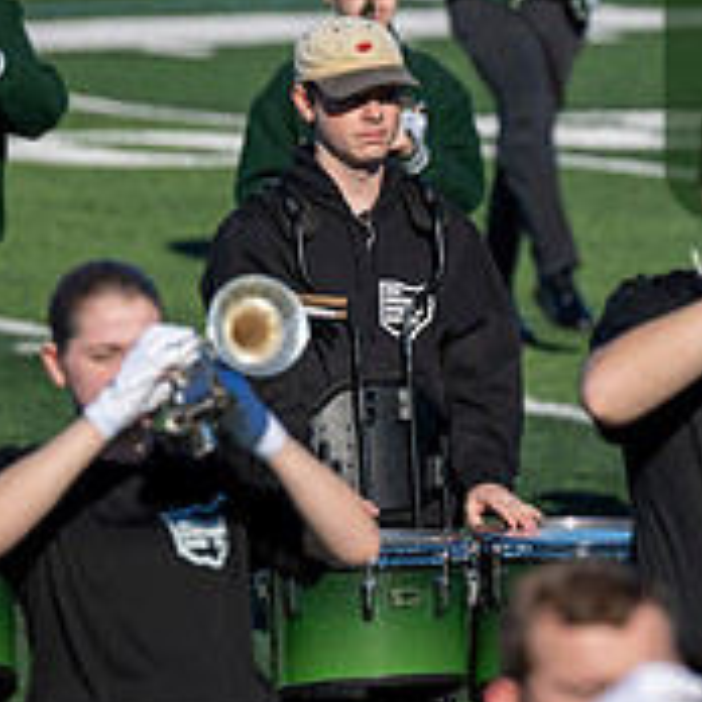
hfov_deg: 3.1
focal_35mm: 566
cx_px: 968
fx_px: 12986
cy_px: 119
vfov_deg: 3.1
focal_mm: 200
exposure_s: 1/2000
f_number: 4
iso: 160
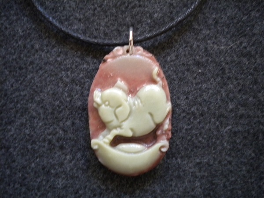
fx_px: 313
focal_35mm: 41
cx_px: 132
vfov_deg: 35.1
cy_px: 99
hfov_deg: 45.8
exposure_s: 1/22.5
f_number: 3.5
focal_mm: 7.4
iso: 400
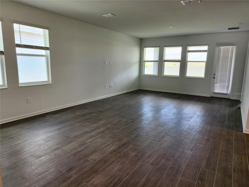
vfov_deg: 58.9
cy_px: 94
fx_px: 165
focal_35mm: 23
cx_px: 124
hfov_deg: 73.9
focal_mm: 5.4
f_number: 1.8
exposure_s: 1/120
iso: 50
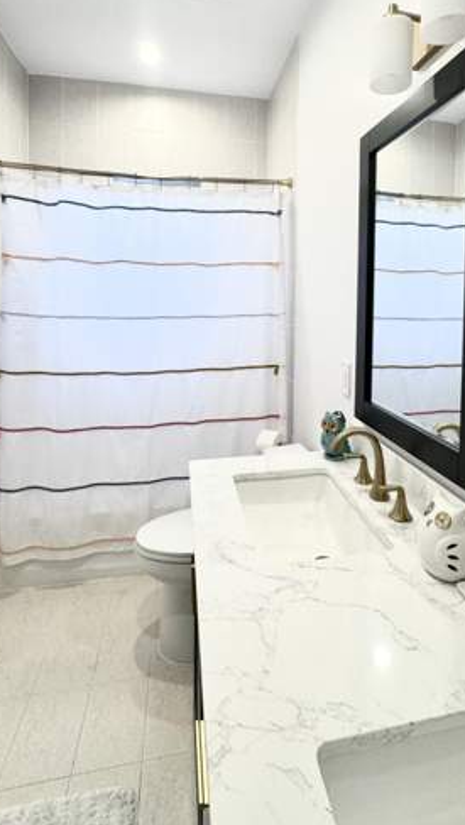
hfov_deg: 55.6
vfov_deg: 85.1
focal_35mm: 20
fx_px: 438
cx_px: 272
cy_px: 314
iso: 125
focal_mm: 2.22
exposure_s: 1/120
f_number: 2.2
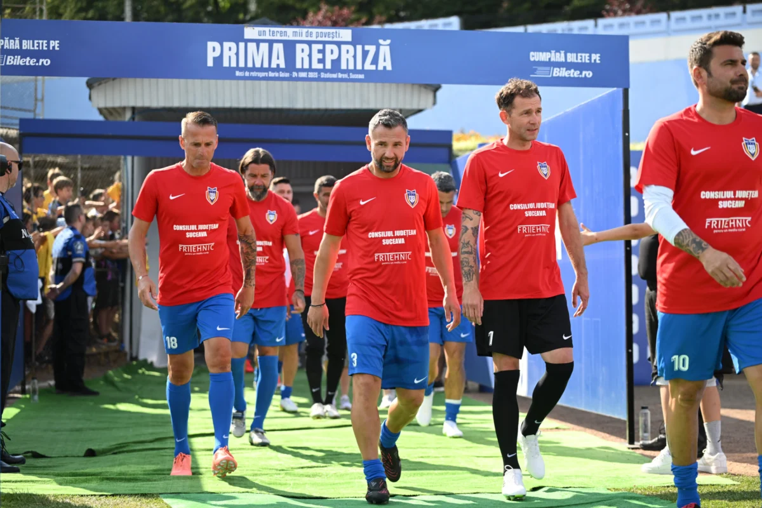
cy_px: 254
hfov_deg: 24.8
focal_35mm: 82
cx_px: 381
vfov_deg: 16.7
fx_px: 1736
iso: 320
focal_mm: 82
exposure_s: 1/1600
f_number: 2.8
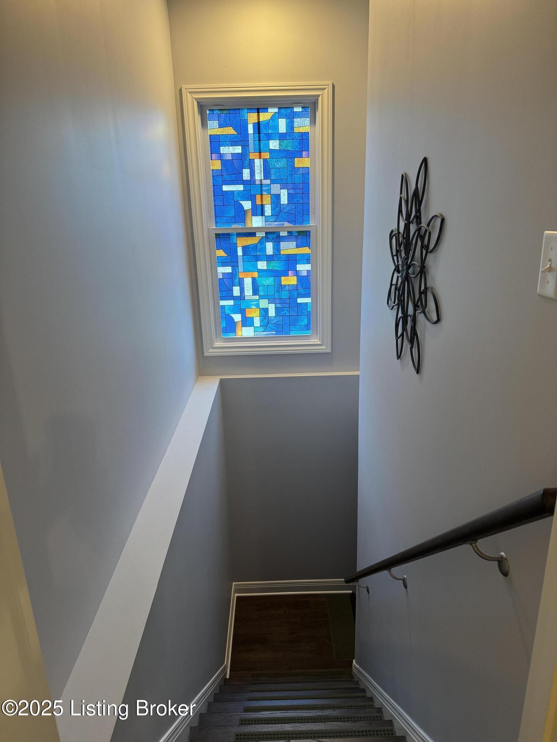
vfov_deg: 71.6
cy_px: 371
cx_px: 278
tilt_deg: -18.5
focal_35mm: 24
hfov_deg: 56.8
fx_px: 515
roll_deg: +1.8
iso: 200
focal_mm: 6.76
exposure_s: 1/60
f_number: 1.78
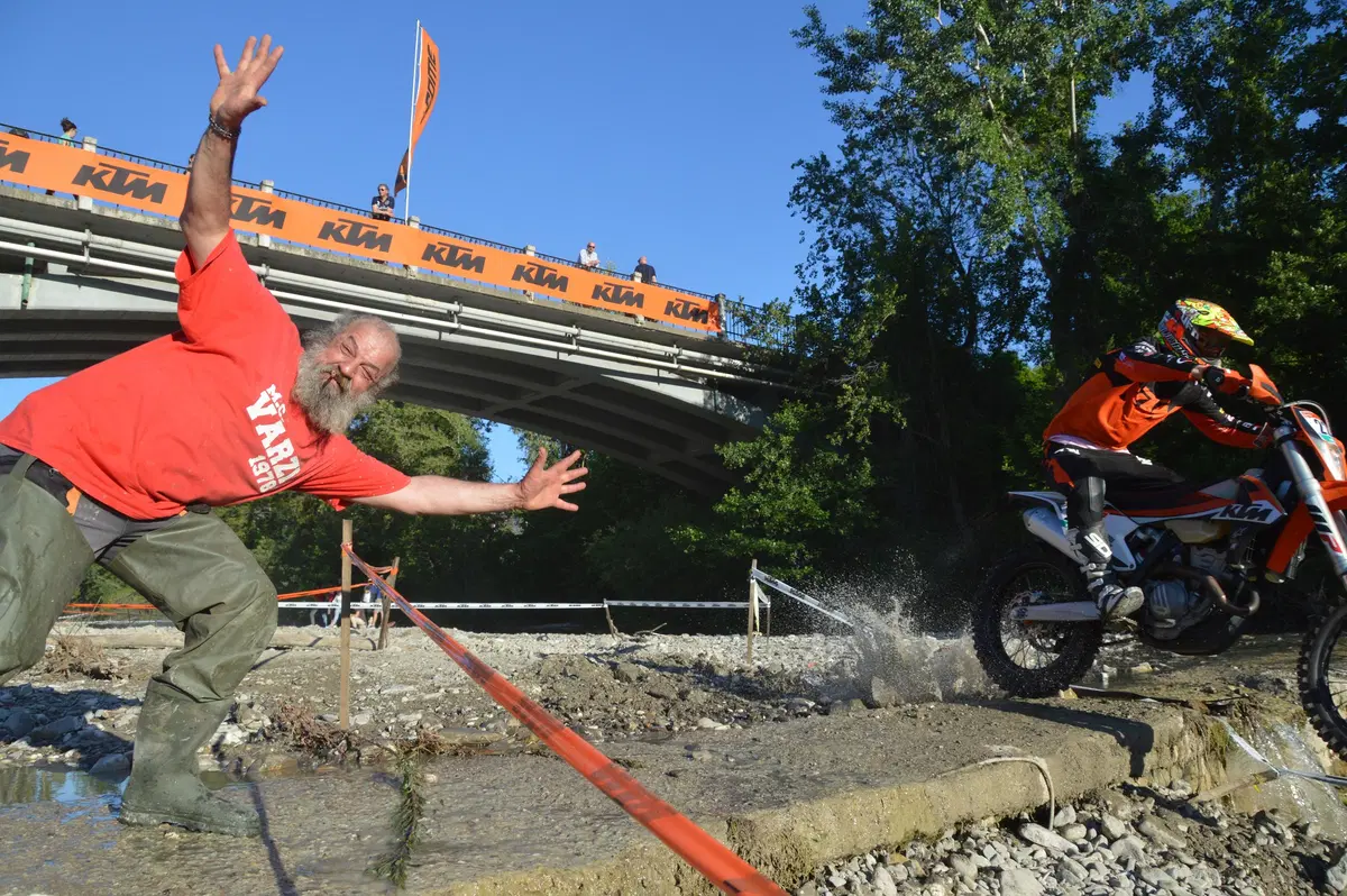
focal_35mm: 27
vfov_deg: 47.9
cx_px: 674
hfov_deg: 67.4
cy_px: 448
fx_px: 1009
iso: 400
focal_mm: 18
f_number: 5.6
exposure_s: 1/1250
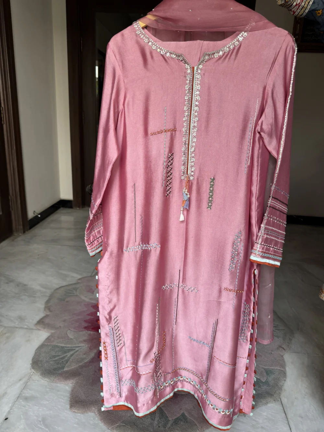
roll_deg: -2.5
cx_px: 162
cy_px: 216
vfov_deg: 71.6
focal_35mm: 24
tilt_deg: -16.6
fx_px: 299
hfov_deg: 56.8
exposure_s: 1/121
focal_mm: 6.76
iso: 100
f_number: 1.78
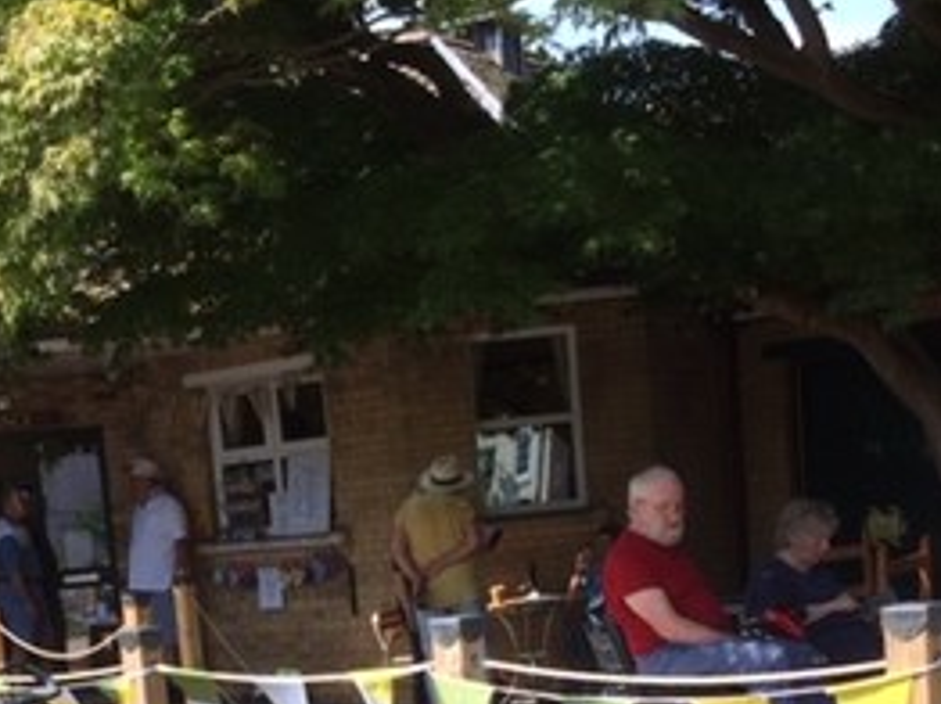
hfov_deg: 30.9
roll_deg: +7.1
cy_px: 718
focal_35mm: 62
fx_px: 1684
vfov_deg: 22.6
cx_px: 302
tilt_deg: -7.1
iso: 32
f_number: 2.2
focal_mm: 4.15
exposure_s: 1/733
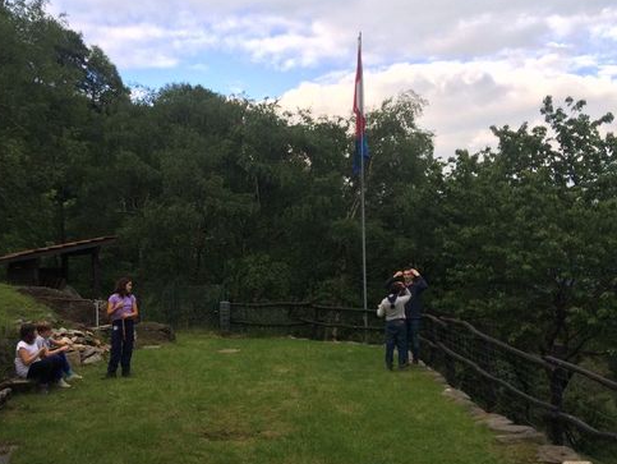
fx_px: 642
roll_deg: +2.3
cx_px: 266
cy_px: 270
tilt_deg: +1.0
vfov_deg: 39.6
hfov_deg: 51.2
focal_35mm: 36
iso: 32
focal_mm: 4.15
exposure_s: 1/391
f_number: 2.2
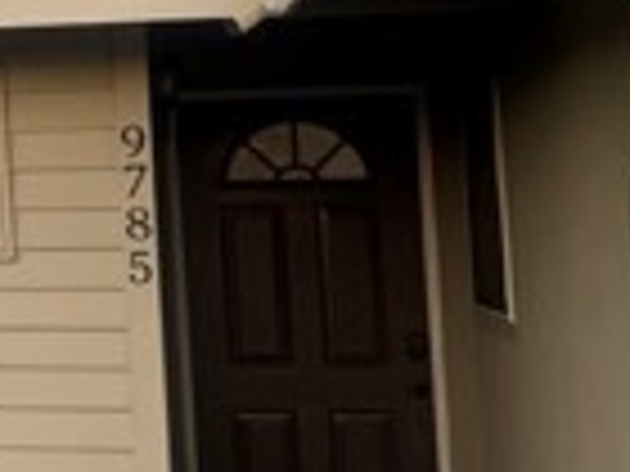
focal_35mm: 110
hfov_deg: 15.4
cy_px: 4
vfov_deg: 13.3
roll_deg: +1.2
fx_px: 2002
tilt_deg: +5.4
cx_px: -500
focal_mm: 6.76
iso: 64
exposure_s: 1/216
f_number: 1.78
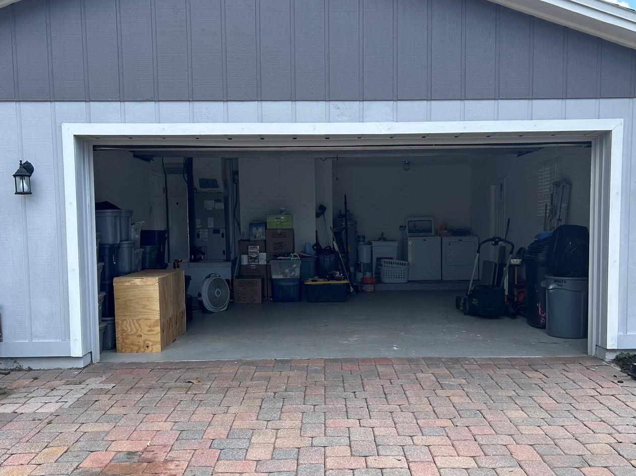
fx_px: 606
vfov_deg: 42.7
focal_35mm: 33
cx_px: 327
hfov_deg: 55.4
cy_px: 282
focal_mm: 5.7
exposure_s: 1/1159
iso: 50
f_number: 1.5
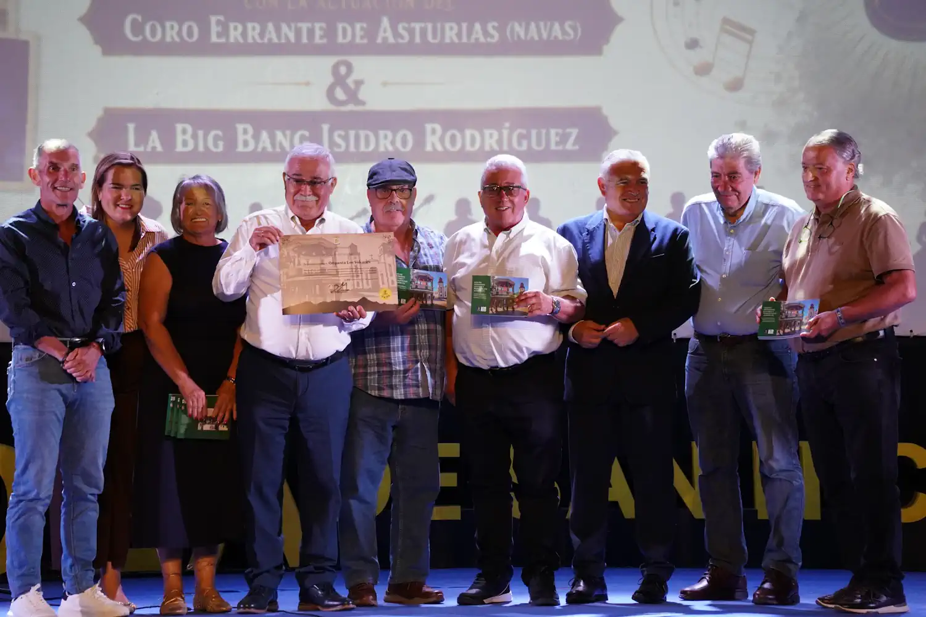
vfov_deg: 9.0
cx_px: 463
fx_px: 3909
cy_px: 308
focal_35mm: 152
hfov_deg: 13.5
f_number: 6.3
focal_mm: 152
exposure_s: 1/160
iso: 8000
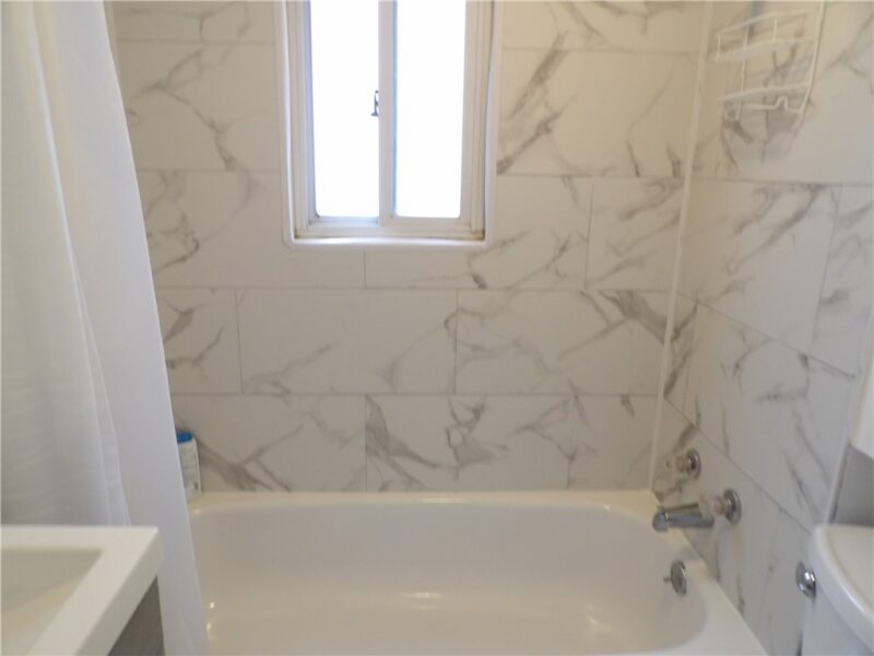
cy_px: 328
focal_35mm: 24
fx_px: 606
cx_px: 437
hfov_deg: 71.6
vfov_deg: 56.8
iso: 211
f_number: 3.2
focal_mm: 4.3
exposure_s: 1/17
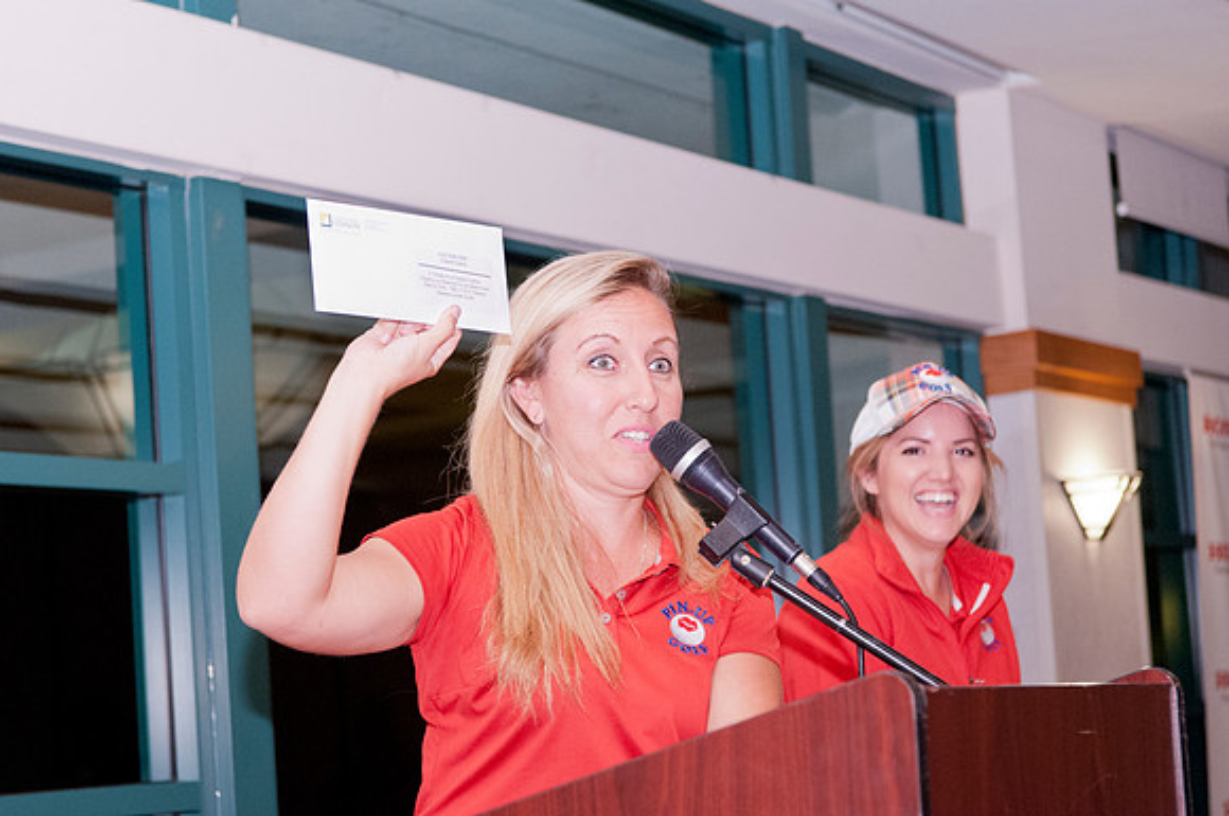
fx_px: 2813
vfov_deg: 16.5
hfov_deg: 24.6
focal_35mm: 82
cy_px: 408
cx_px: 614
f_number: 4
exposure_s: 1/100
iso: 1250
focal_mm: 55
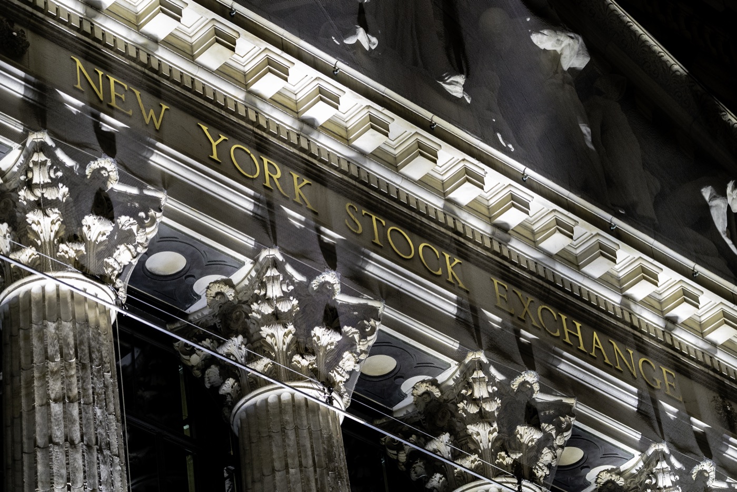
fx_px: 2765
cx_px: 368
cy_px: 246
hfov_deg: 15.2
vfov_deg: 10.2
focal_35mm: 135
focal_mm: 135
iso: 3200
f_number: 2.2
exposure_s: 1/160
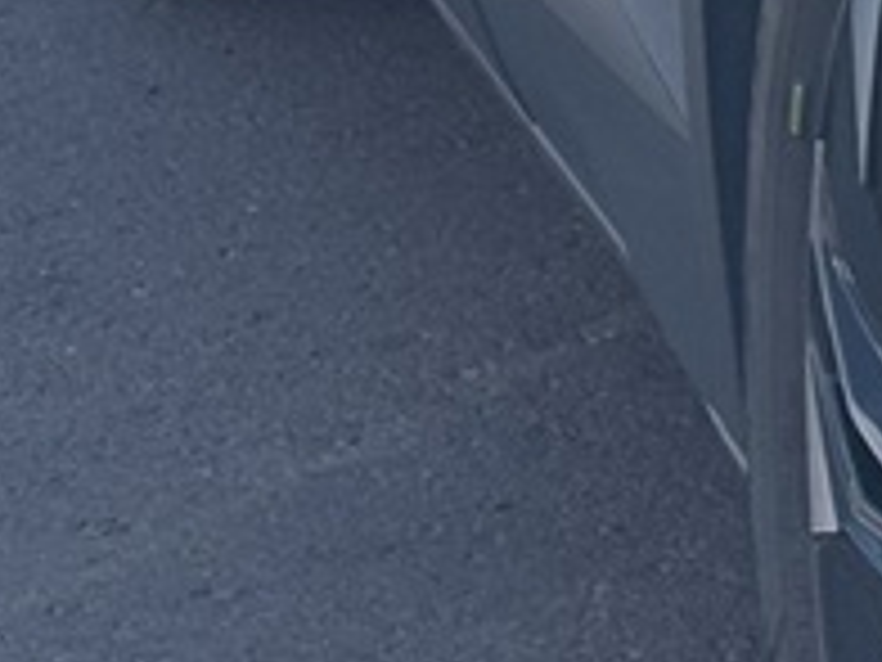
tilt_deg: -12.3
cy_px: -437
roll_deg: +2.4
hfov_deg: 5.0
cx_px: 2416
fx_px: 9759
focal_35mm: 383
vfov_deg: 3.9
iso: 32
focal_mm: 5.96
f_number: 1.6
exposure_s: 1/1220
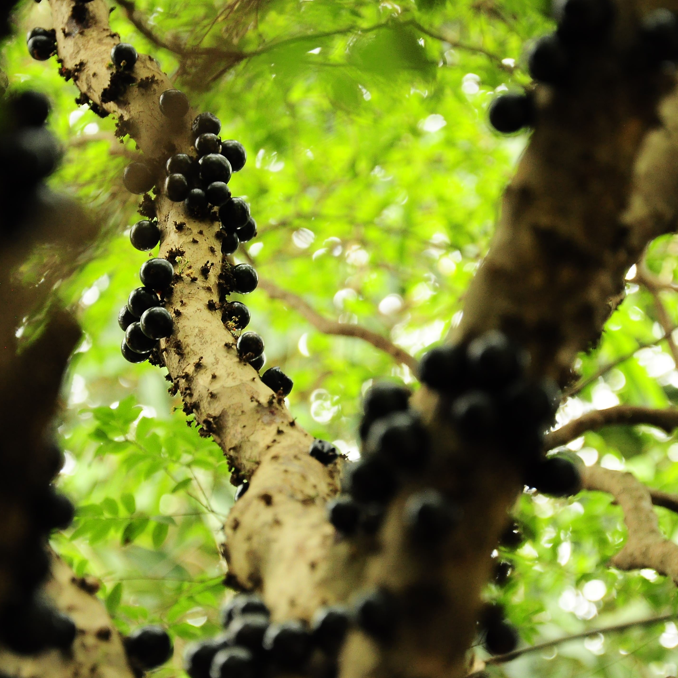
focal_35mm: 202
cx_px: 331
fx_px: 4468
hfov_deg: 8.7
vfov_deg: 8.7
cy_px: 339
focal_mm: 105
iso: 1000
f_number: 5.6
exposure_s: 1/100
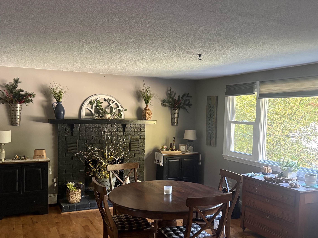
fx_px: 322
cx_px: 168
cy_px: 133
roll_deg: -1.0
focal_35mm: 35
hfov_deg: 52.6
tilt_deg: -5.1
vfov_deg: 40.6
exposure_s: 1/60
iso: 320
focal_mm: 5.96
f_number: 1.6
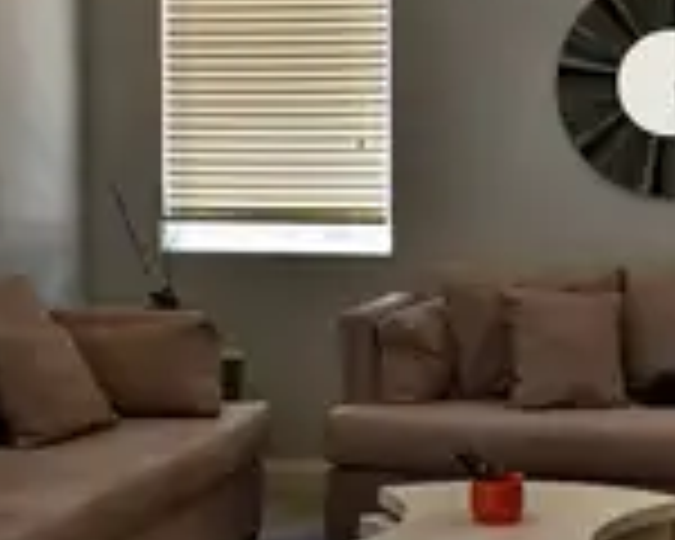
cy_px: 173
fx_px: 1698
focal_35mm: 85
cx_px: 540
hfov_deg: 22.2
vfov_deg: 18.0
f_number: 4.5
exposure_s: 1/40
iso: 100
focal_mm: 34
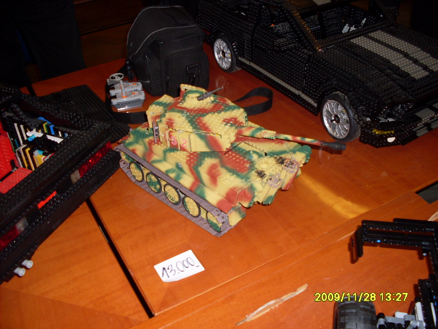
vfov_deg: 37.7
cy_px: 164
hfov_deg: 49.0
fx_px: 481
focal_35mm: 38
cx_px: 219
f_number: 2.8
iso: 100
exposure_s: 1/45
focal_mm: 6.3
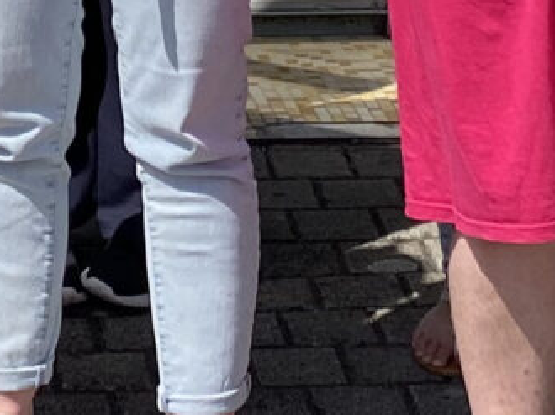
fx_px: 3236
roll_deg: -0.1
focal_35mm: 202
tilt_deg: +0.3
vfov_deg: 6.9
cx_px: 126
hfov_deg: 9.8
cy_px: -593
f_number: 1.8
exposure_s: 1/2967
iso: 32
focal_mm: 4.25
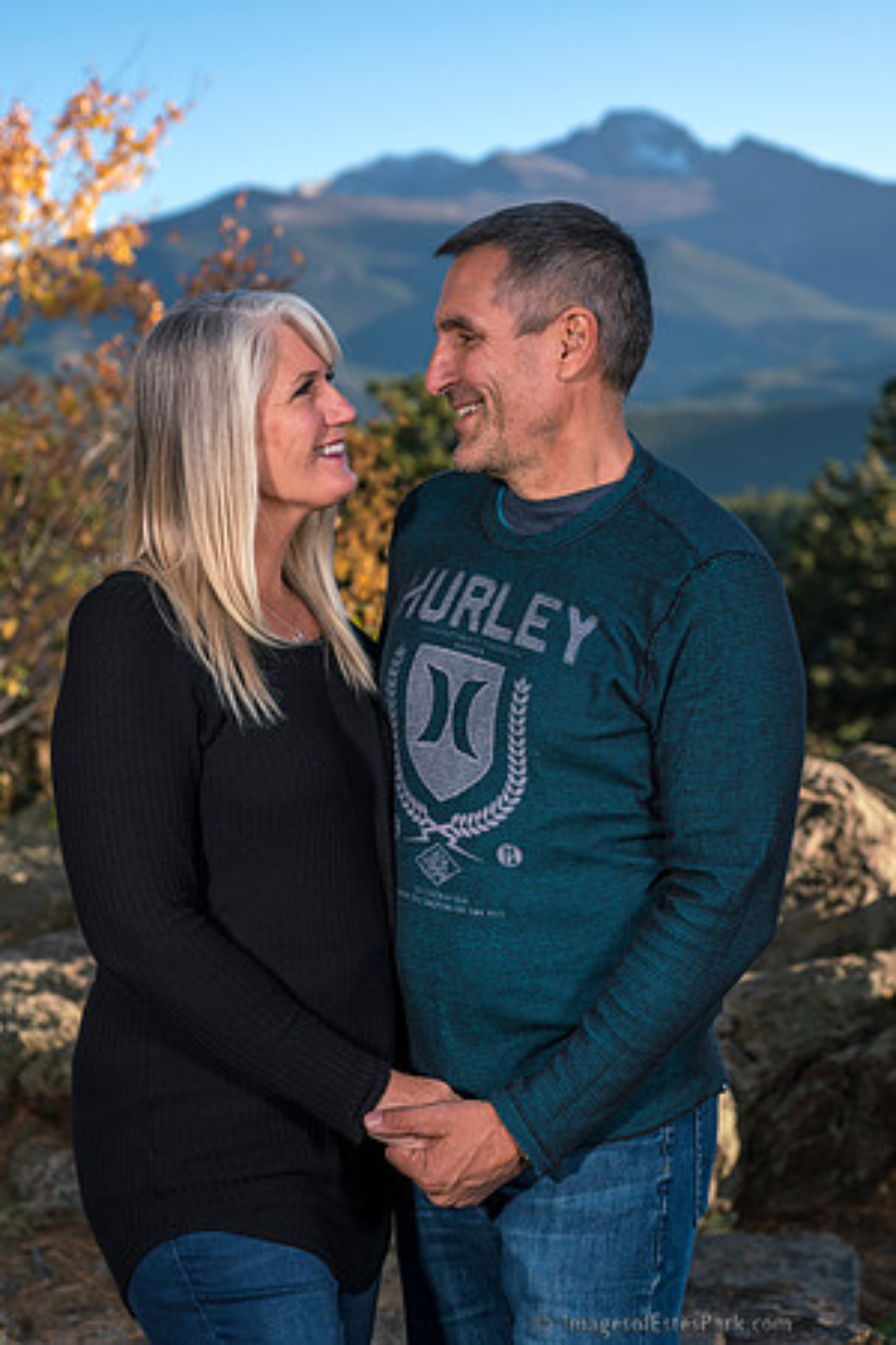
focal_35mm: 60
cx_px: 448
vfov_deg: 33.4
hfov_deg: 22.6
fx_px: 2240
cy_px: 672
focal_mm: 60
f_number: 4
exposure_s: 1/400
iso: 100
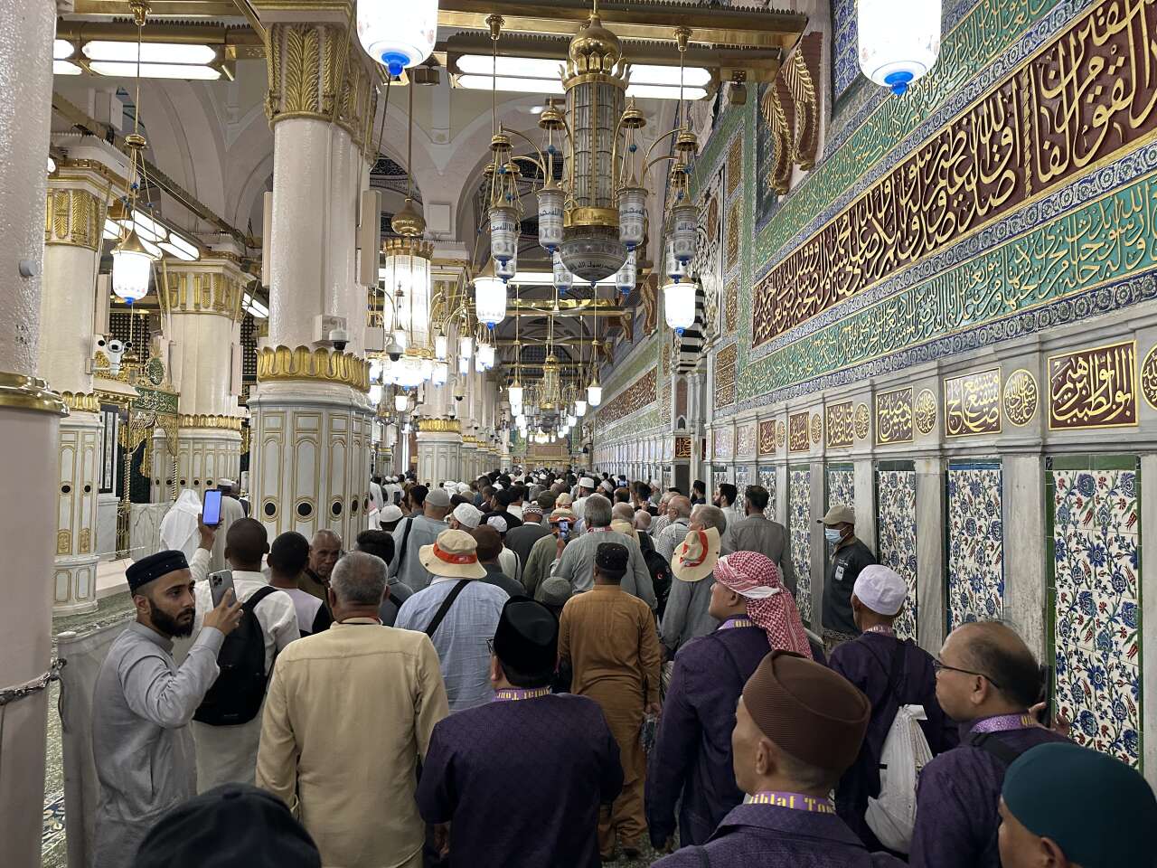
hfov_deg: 71.6
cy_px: 434
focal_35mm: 24
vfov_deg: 56.8
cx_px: 578
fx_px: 802
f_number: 1.78
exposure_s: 1/120
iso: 200
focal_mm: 6.86
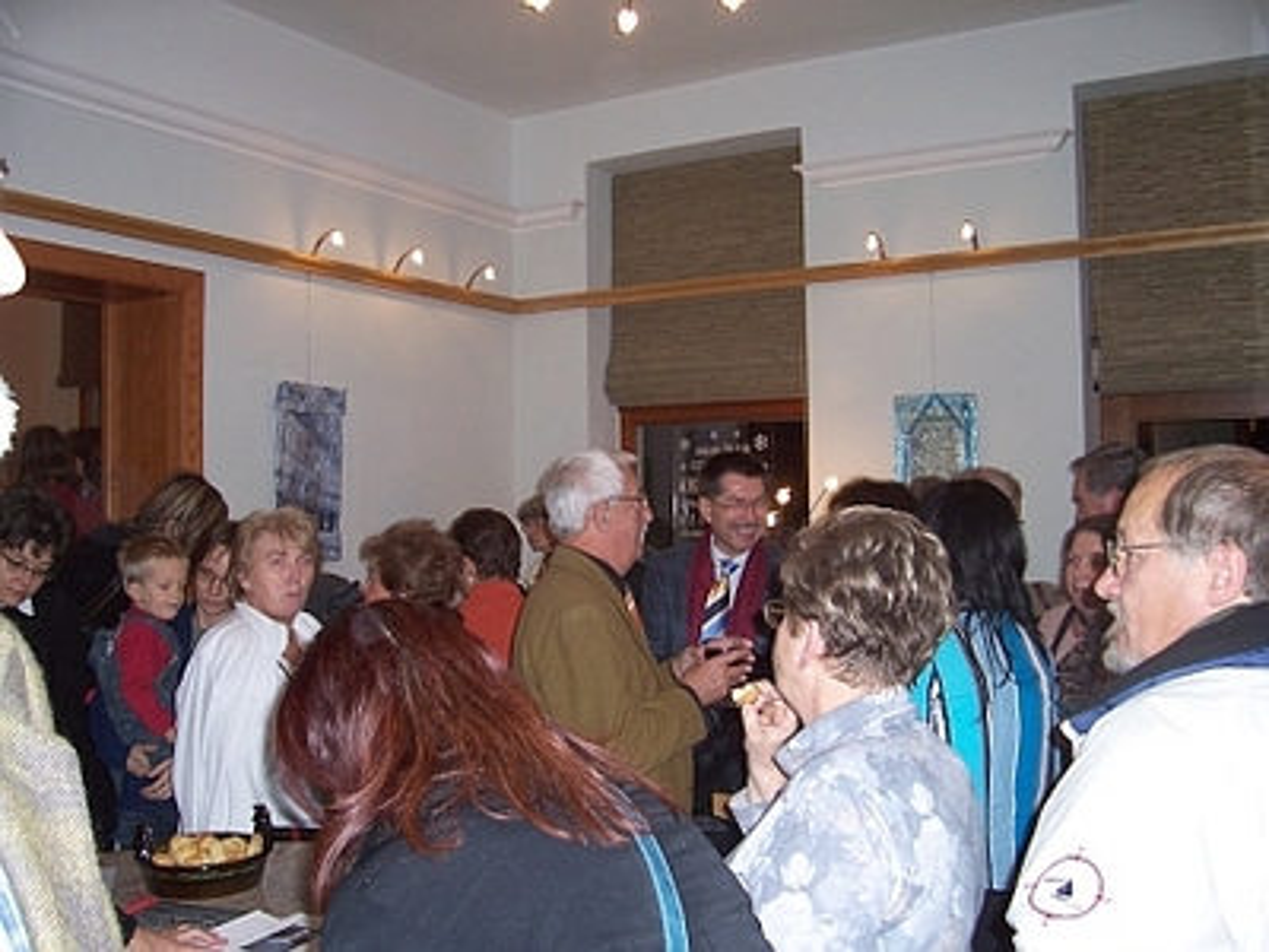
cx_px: 634
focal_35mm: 34
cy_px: 476
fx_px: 1246
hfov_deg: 54.0
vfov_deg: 41.8
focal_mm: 5.6
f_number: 2.7
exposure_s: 1/60
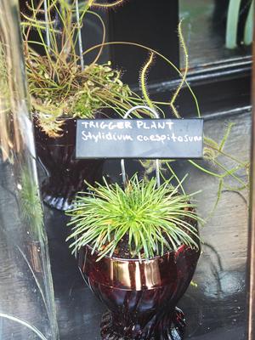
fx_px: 904
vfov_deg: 21.3
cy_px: 170
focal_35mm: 92
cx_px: 128
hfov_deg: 16.1
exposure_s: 1/100
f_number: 2.8
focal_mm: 19.6
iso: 250
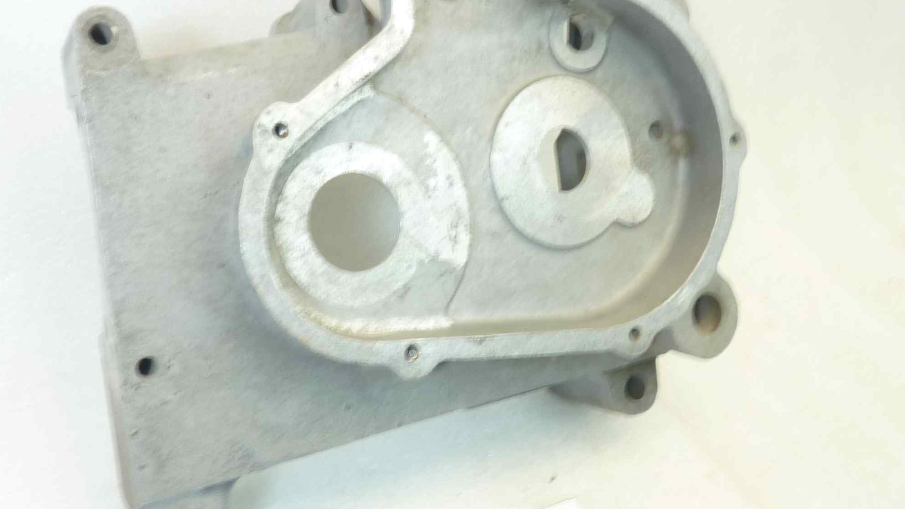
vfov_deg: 33.7
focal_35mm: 35
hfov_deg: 56.5
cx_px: 412
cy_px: 227
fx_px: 840
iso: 80
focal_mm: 4.1
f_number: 3.3
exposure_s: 1/15
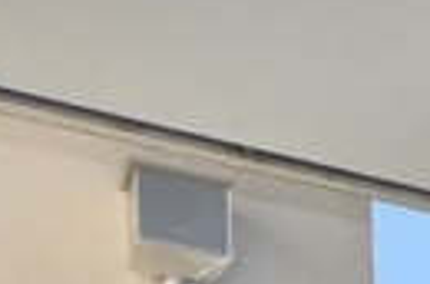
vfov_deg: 8.7
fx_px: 1427
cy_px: 944
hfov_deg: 11.9
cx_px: 1181
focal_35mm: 120
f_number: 7.1
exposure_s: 1/200
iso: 100
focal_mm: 11.5
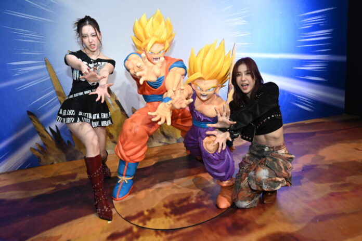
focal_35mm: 23
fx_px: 231
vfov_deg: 55.1
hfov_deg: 76.1
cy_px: 120
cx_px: 181
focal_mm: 23
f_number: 5
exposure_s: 1/100
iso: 640
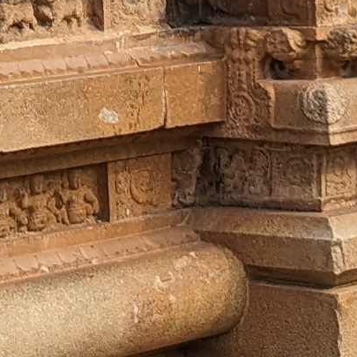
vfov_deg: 7.8
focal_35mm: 214
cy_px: -362
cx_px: 76
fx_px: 2497
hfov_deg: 8.2
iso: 39
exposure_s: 1/1508
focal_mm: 6.81
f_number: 1.85
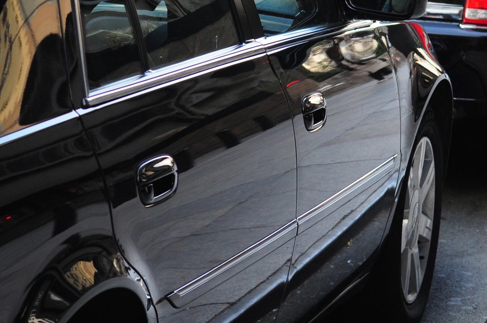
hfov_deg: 11.0
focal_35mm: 186
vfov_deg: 7.3
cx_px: 325
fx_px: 2515
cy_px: 35
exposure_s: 1/60
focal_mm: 55
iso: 320
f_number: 5
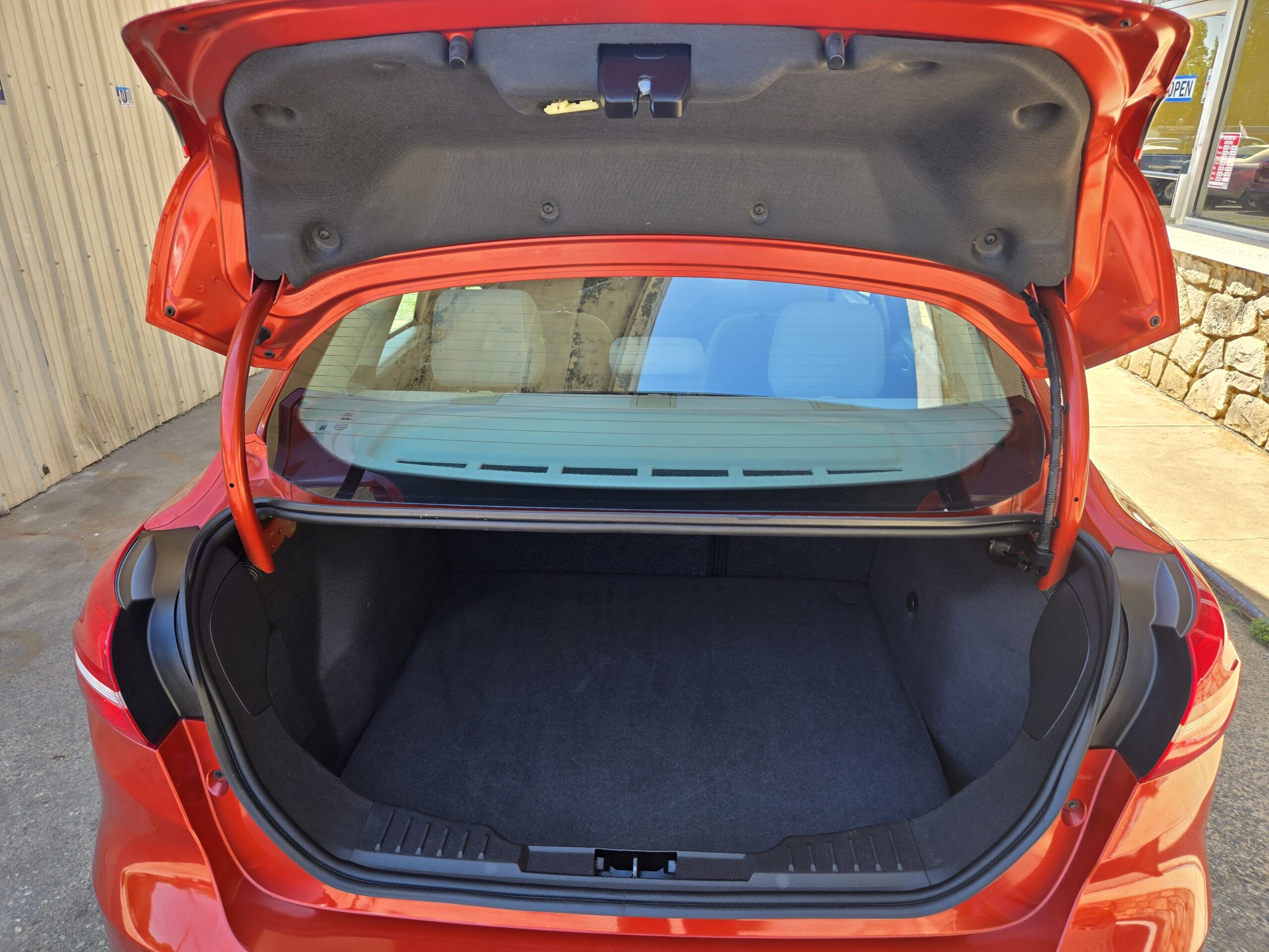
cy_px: 476
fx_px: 843
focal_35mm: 23
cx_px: 634
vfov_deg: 58.9
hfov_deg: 73.9
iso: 25
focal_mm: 5.4
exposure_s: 1/182
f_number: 1.8
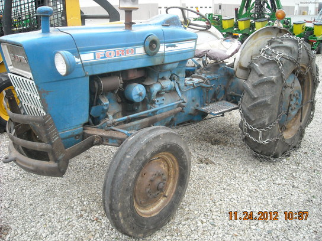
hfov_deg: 52.6
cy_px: 120
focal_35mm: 35
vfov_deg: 40.7
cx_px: 161
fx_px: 326
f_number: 2.8
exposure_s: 1/60
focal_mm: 5.7
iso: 295
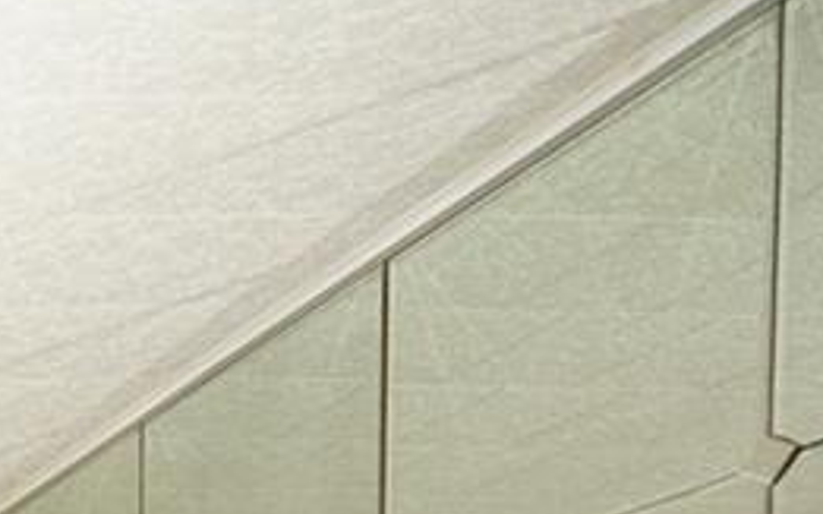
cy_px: 1034
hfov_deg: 20.6
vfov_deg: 16.4
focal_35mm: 60
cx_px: -732
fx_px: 1345
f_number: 4.5
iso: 3200
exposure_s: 1/125
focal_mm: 10
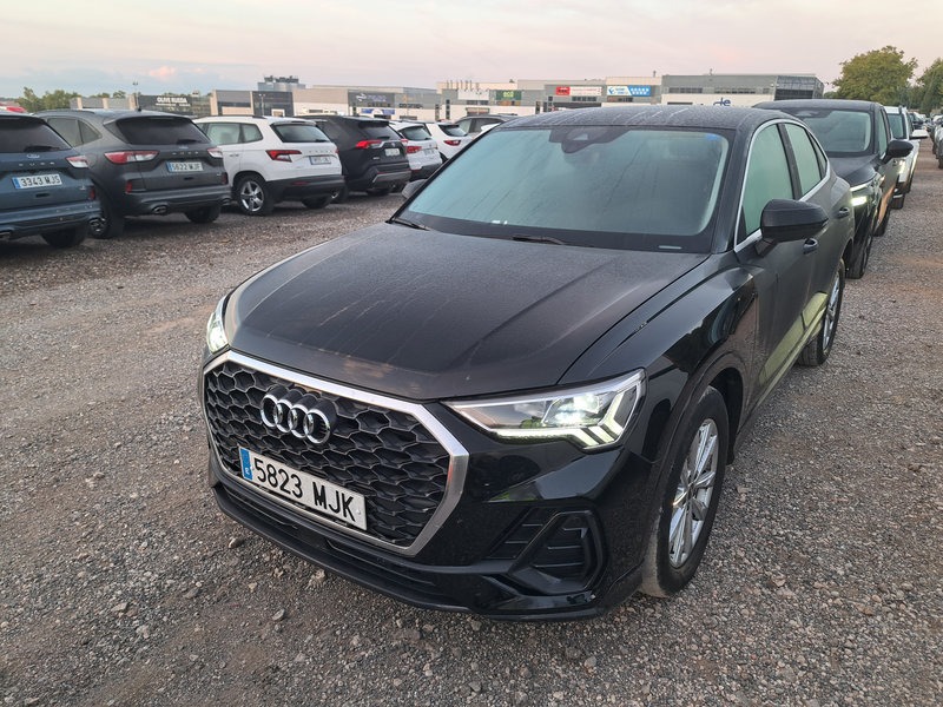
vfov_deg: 56.8
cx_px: 472
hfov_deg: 71.6
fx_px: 654
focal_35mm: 24
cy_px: 354
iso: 50
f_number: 1.8
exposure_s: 1/50
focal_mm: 5.23
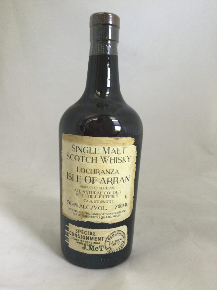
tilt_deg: -9.0
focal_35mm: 31
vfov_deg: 58.3
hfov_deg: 45.5
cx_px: 108
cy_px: 145
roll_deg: -1.7
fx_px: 259
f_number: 2.4
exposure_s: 1/33
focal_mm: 3.3
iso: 100
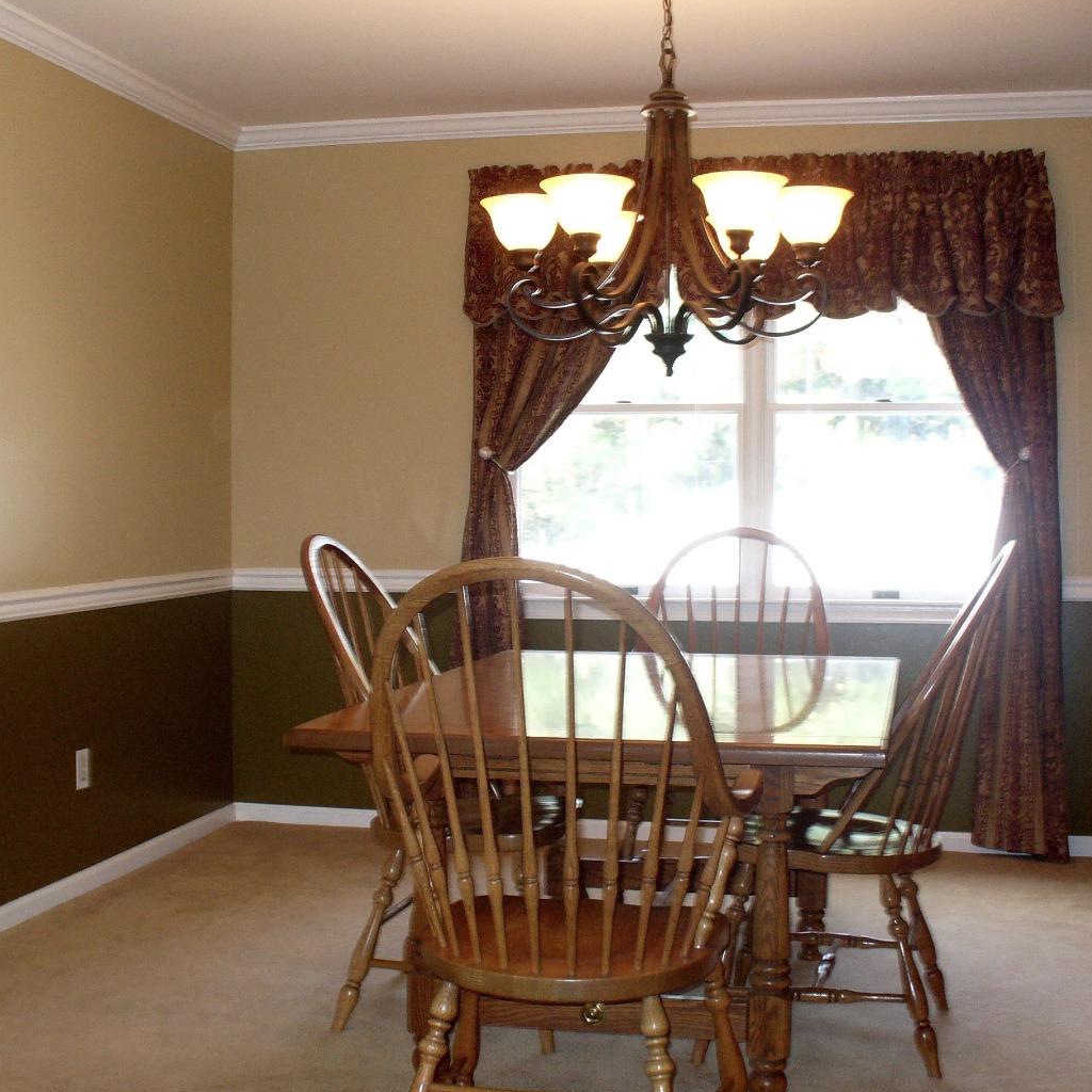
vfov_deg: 36.8
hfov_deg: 36.8
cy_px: 561
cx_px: 511
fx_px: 1642
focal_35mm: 46
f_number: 2.8
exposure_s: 1/30
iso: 160
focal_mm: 6.1
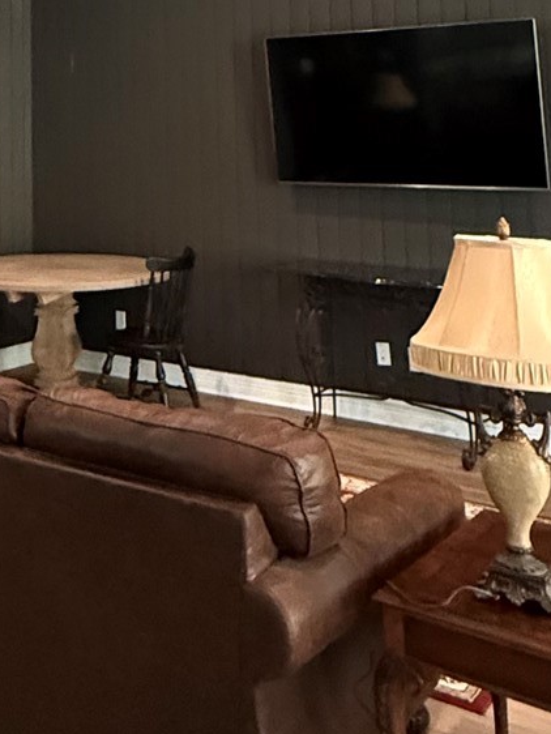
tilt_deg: +5.6
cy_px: 39
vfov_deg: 34.8
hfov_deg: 27.4
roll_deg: +0.1
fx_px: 1082
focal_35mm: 51
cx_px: 44
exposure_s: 1/60
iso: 1000
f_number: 2.2
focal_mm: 2.22
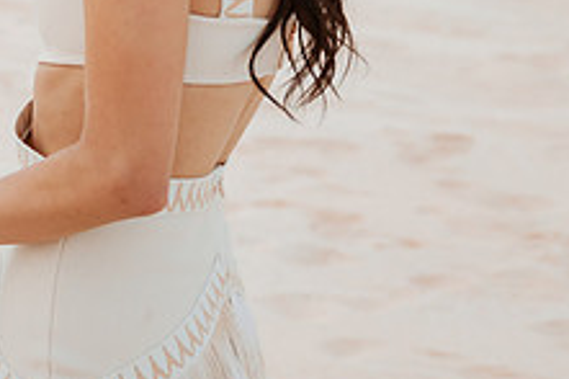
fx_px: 1658
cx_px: -39
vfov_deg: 12.8
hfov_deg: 18.8
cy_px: -53
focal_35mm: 105
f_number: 2.8
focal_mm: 40
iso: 250
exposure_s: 1/4000
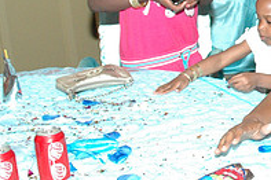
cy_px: 19
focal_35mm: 97
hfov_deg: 19.0
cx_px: 384
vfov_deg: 14.0
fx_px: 730
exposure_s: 1/60
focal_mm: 22
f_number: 5.6
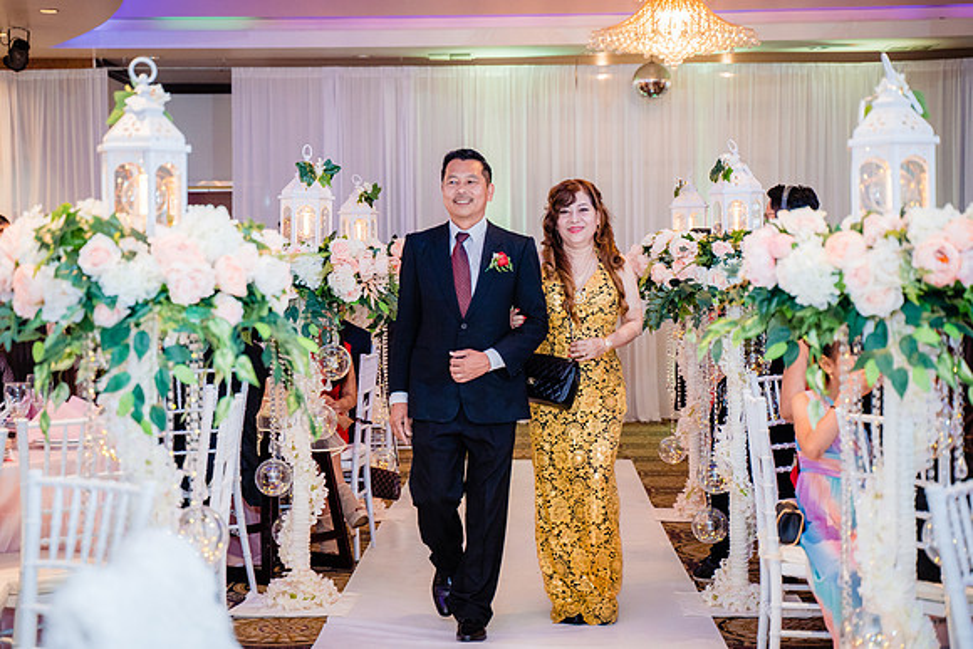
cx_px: 462
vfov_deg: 19.4
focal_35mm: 70
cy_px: 303
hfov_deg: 28.7
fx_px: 1904
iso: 1600
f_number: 3.5
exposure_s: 1/160
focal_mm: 66
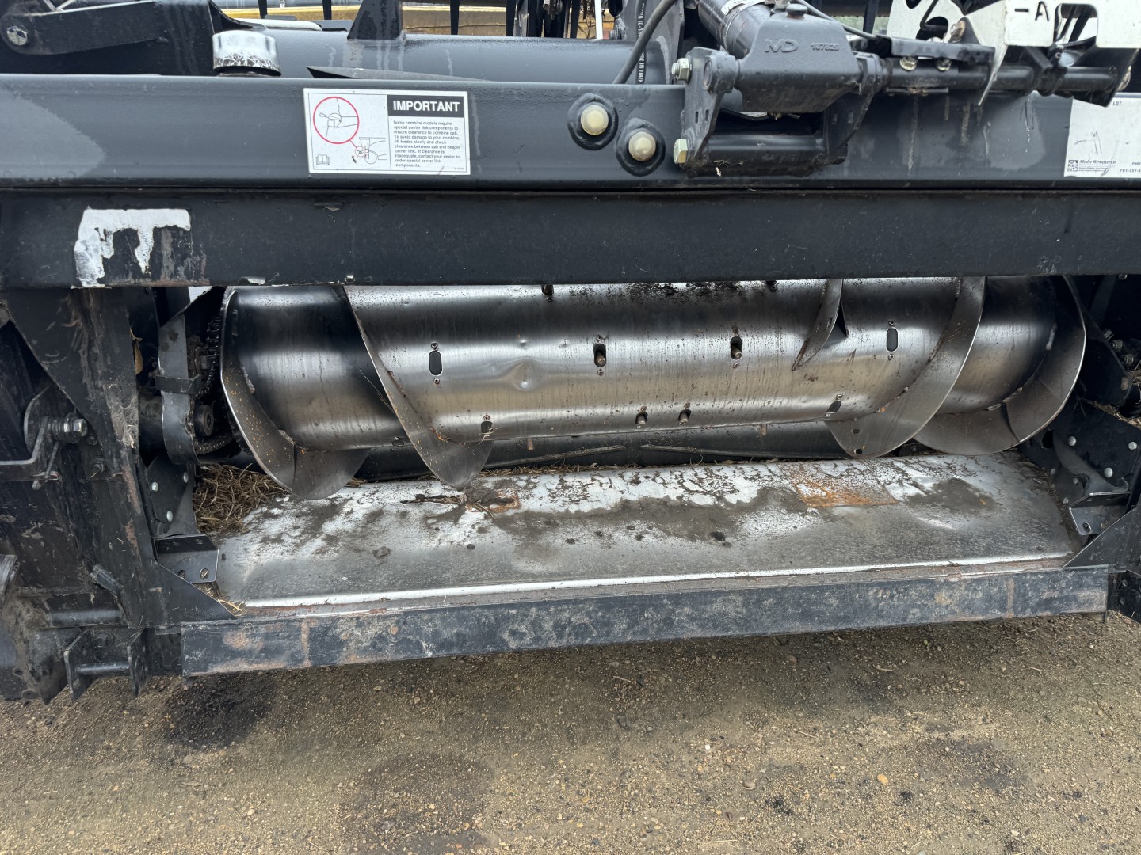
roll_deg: +1.5
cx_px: 570
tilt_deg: -25.2
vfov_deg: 56.8
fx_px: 791
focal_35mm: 24
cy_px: 428
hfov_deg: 71.6
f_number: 1.78
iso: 80
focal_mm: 6.76
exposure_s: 1/121
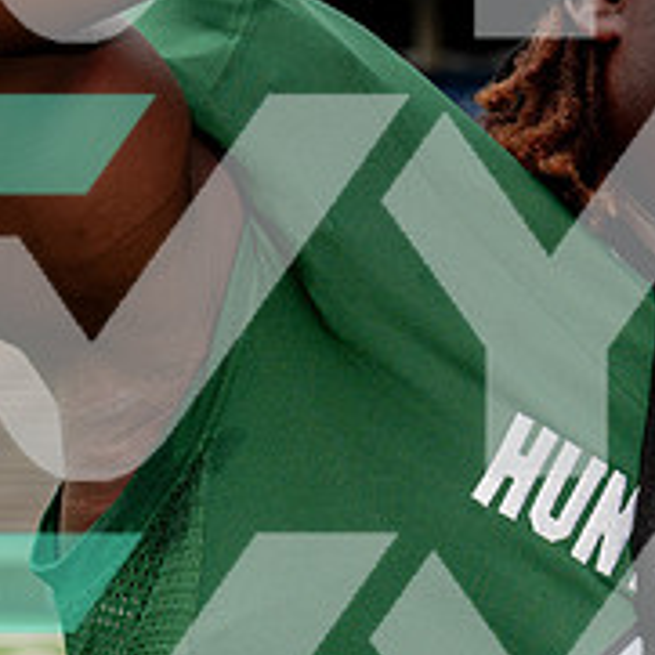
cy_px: 288
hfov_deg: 9.9
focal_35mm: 175
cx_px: 698
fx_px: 3746
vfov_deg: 10.0
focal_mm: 61
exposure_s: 1/500
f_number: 5.6
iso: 100
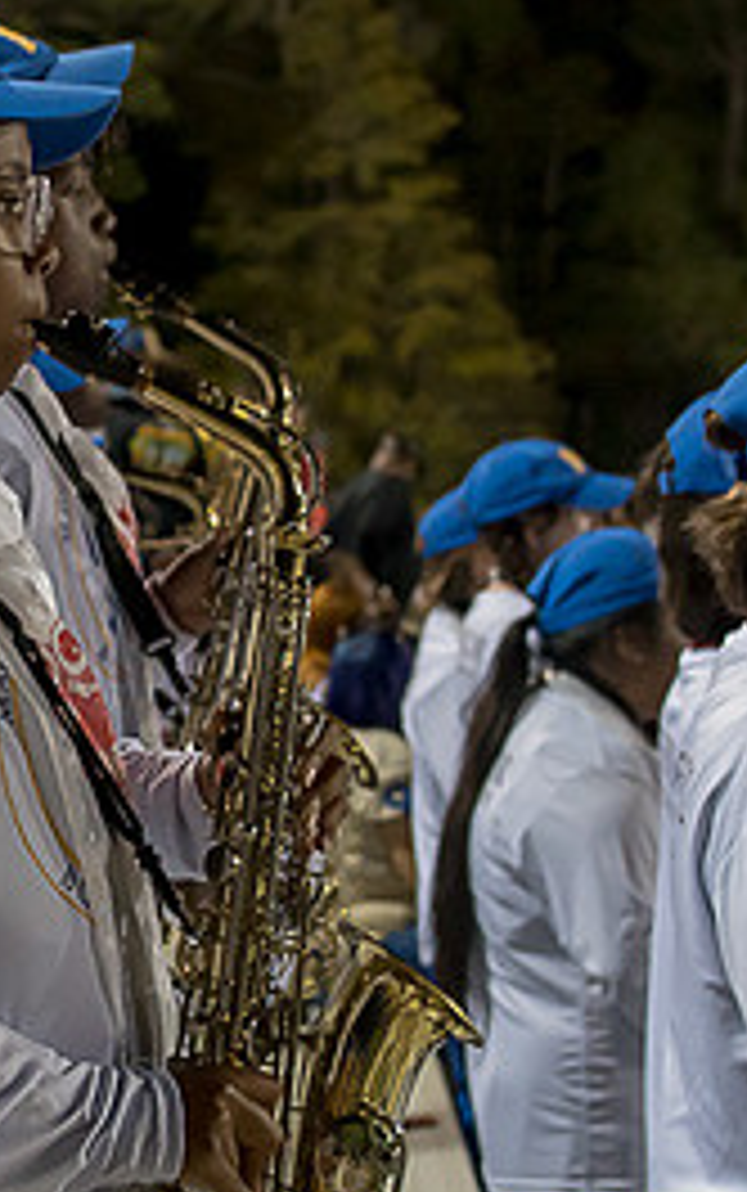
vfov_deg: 18.0
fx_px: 3772
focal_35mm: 116
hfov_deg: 11.1
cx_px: -90
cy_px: 686
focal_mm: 35
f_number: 4
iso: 1600
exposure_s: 1/320
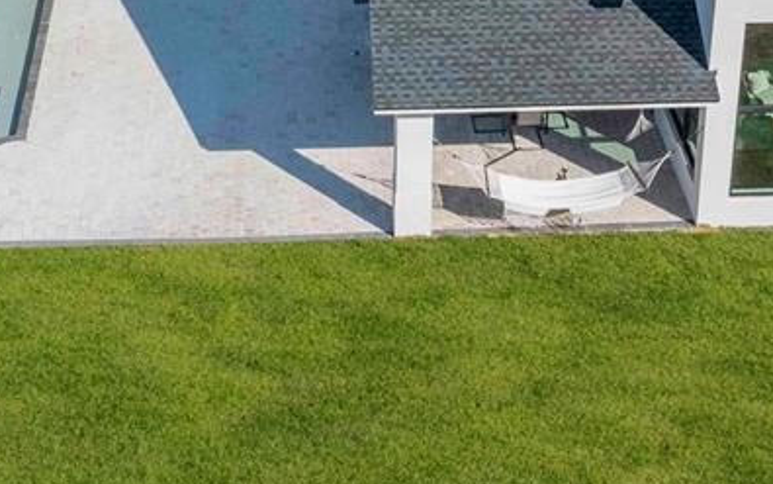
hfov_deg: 27.8
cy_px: -156
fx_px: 1559
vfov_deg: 16.6
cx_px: 413
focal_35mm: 74
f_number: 5.6
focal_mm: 10.26
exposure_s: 1/500
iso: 100
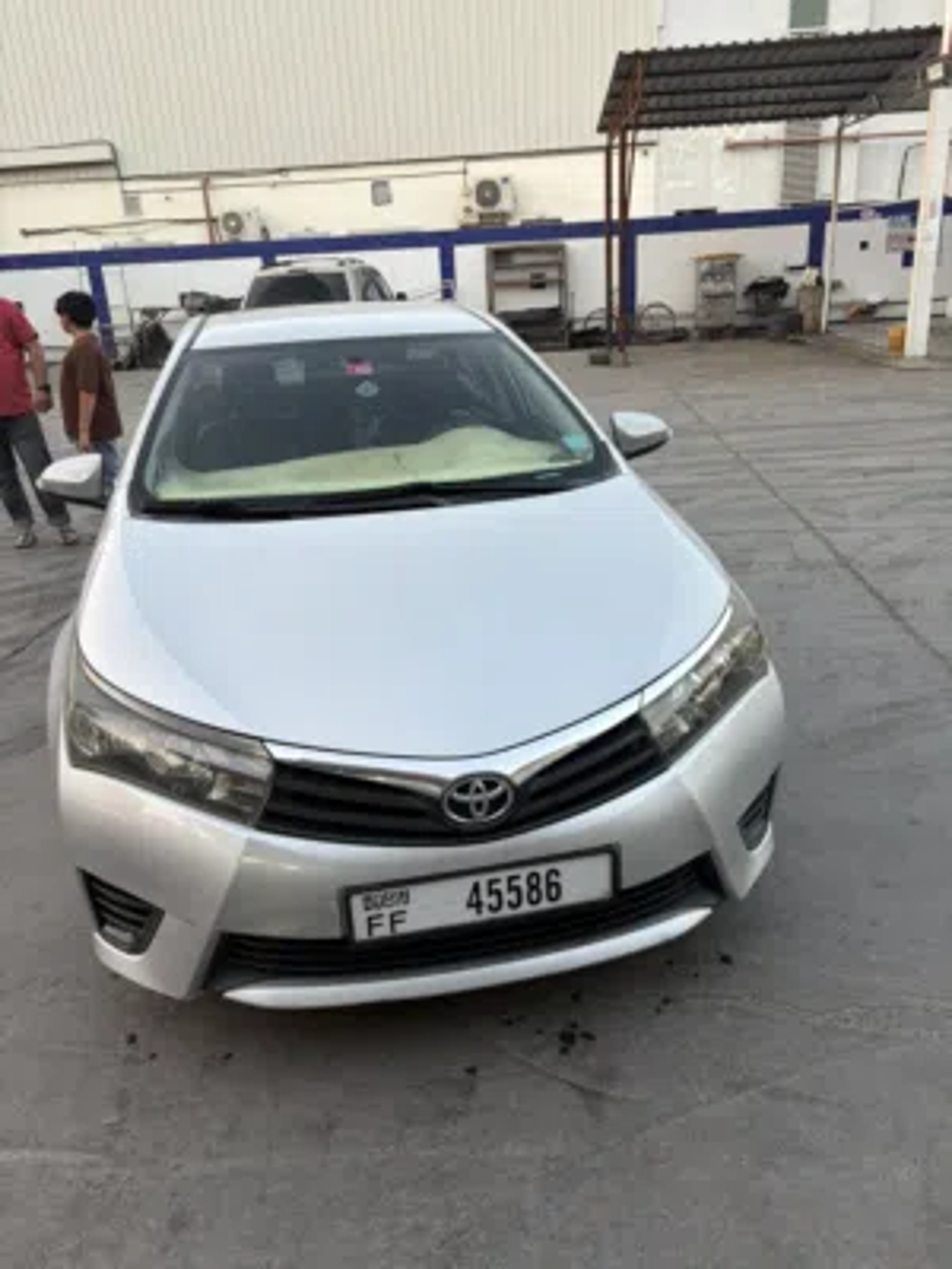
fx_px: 953
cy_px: 634
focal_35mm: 26
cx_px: 476
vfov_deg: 67.3
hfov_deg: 53.1
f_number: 1.6
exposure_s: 1/121
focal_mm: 5.96
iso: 80
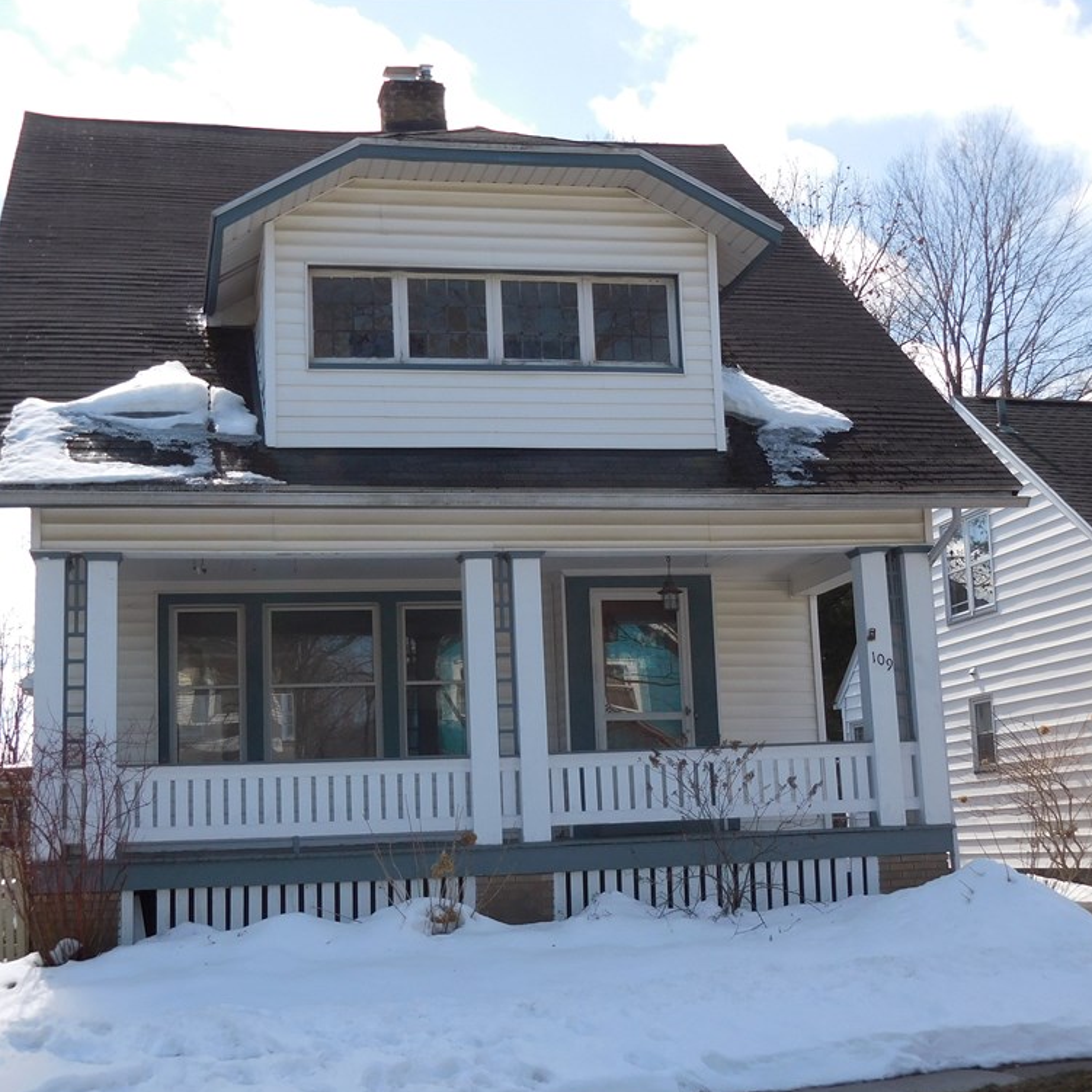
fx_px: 1677
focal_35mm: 47
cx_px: 523
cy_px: 551
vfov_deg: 36.1
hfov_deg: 36.1
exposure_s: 1/640
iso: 125
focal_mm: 7
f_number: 3.9
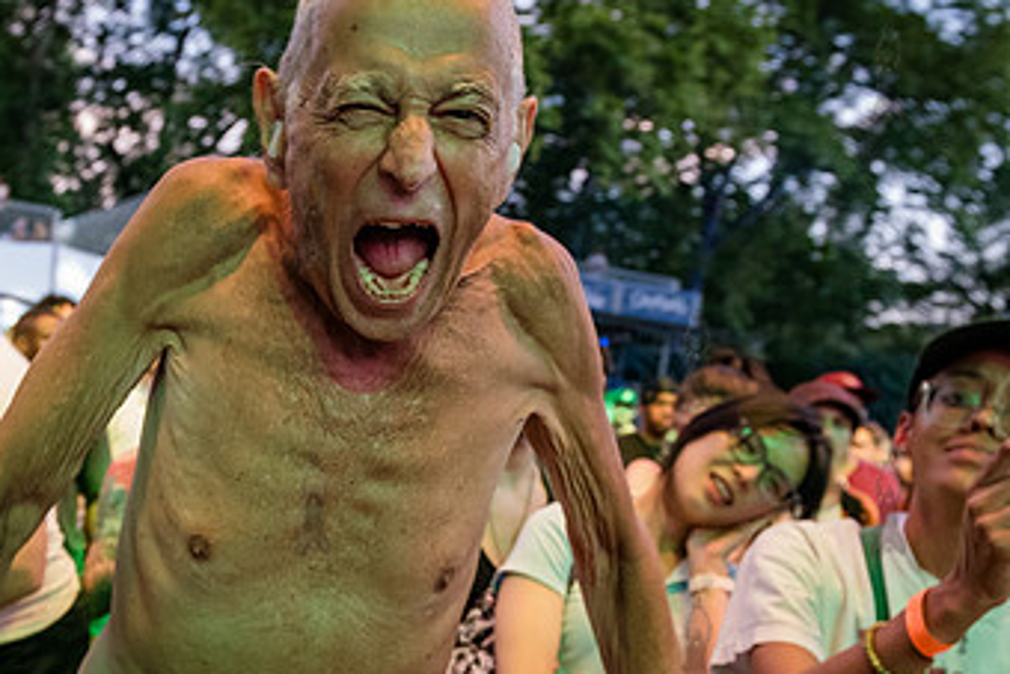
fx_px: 1151
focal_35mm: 41
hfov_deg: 46.4
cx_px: 312
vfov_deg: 32.1
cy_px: 503
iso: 4000
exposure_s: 1/250
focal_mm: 24
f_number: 4
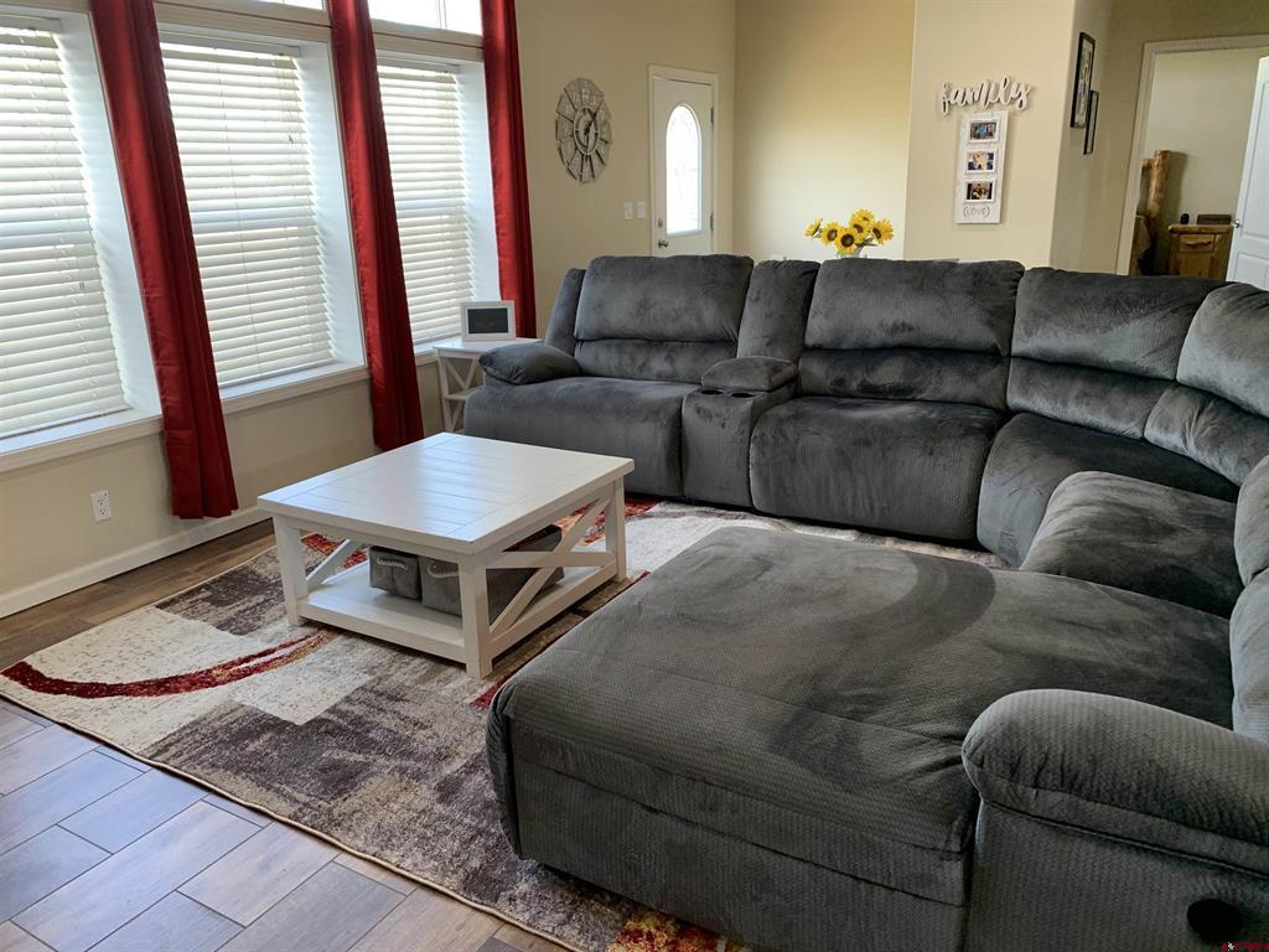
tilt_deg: -17.1
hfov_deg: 67.3
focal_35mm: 26
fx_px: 953
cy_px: 476
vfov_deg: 53.1
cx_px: 634
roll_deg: +1.8
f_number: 1.8
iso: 64
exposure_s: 1/60
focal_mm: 4.25
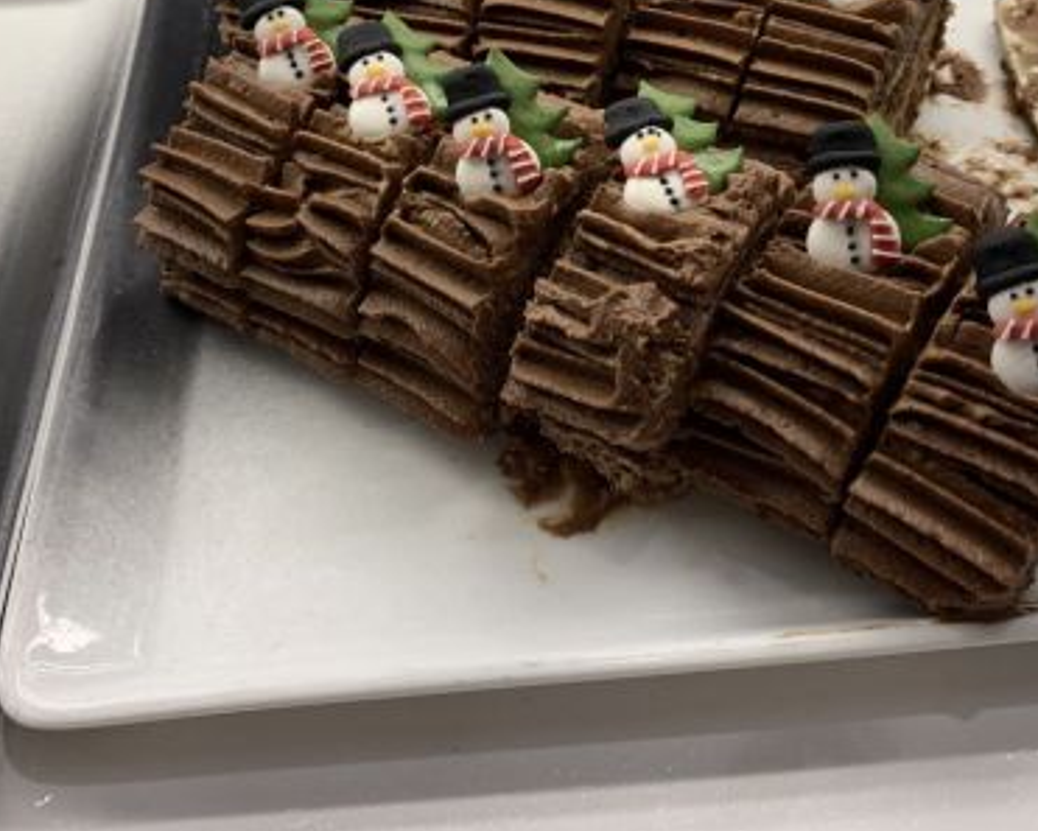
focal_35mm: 41
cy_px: 229
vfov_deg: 35.8
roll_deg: +1.9
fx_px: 1260
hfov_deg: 44.8
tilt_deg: -43.2
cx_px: 548
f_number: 1.8
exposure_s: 1/120
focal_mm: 4.25
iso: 40
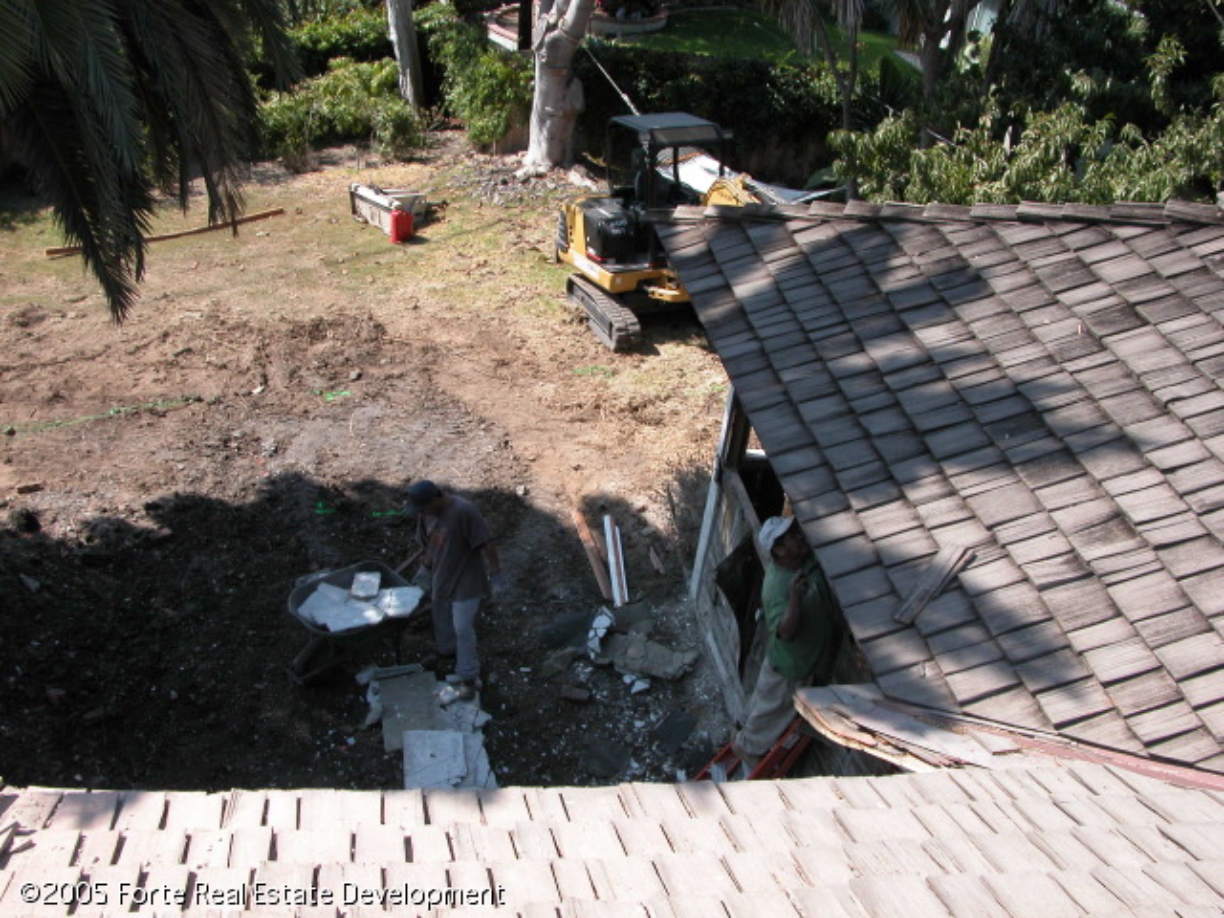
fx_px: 1238
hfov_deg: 52.6
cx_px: 612
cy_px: 459
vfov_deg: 40.7
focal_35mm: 35
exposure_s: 1/209
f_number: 5.6
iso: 100
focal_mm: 8.9
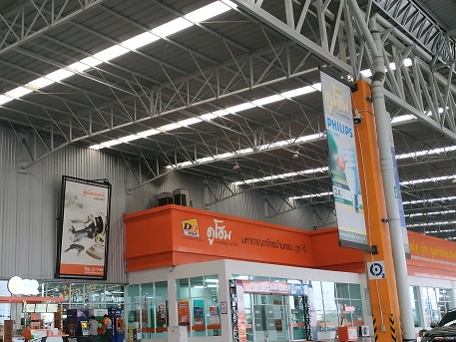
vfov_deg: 34.3
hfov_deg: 44.4
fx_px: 553
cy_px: 190
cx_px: 173
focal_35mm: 42
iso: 320
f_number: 1.9
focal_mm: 3.94
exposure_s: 1/33
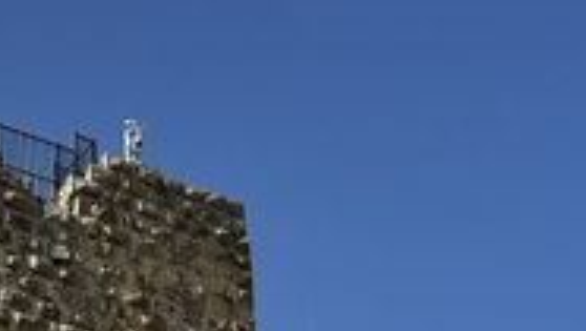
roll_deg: +2.1
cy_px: 722
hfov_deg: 23.6
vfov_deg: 11.7
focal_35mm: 90
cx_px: 243
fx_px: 1400
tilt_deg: +12.4
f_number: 1.78
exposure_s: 1/5848
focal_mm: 6.86
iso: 80
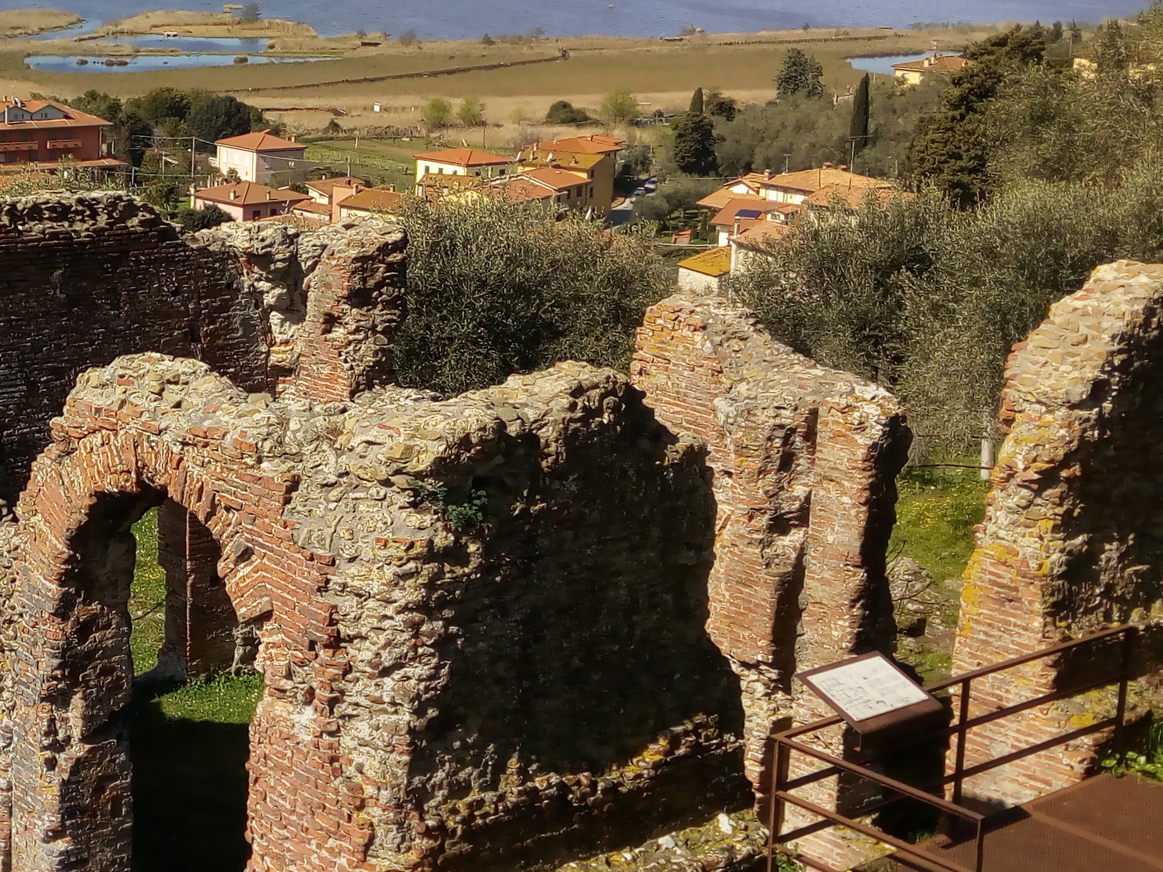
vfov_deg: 23.9
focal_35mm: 61
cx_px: 13
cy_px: 279
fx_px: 2050
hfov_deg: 29.7
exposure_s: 1/1848
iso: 121
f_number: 2
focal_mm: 3.5
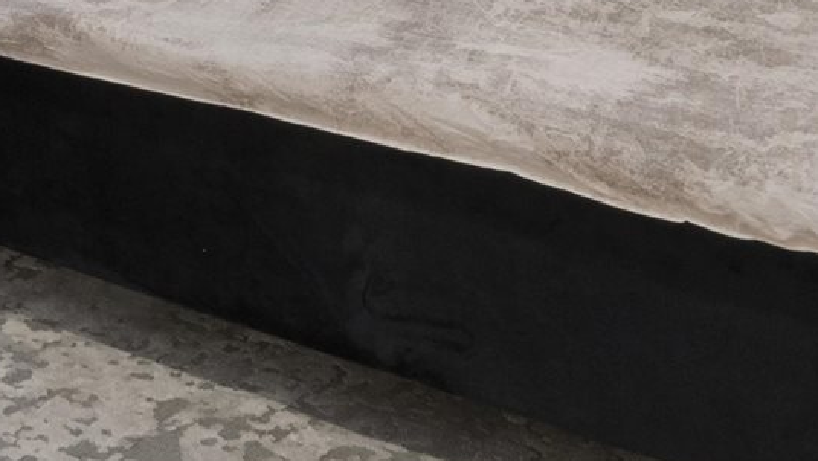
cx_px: -456
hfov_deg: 19.1
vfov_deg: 10.9
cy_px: -620
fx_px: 2083
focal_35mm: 96
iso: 400
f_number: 18
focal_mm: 16
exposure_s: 1.3
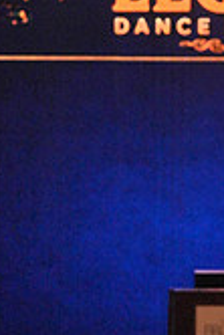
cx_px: 346
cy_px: 551
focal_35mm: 503
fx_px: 4685
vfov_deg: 4.1
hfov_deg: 2.7
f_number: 7.1
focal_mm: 144
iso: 6400
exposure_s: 1/500
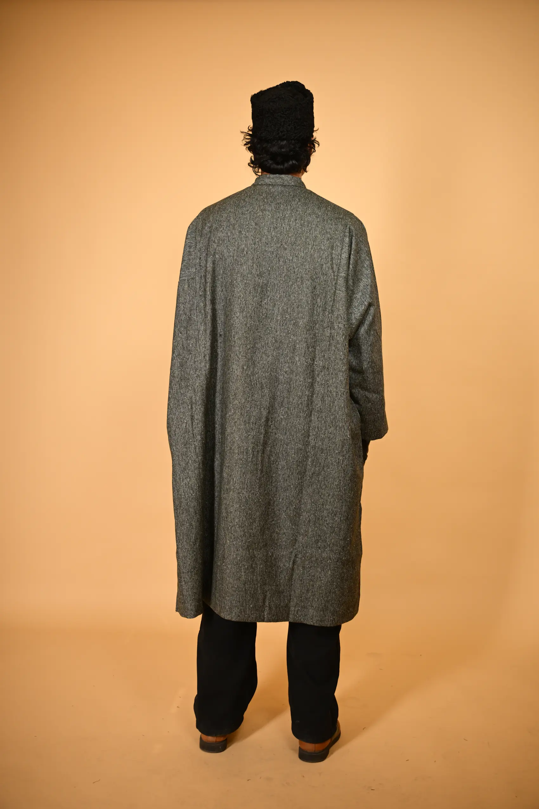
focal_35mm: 40
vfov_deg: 48.5
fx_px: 898
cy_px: 404
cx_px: 270
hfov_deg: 33.4
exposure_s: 1/320
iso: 250
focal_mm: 40
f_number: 2.8
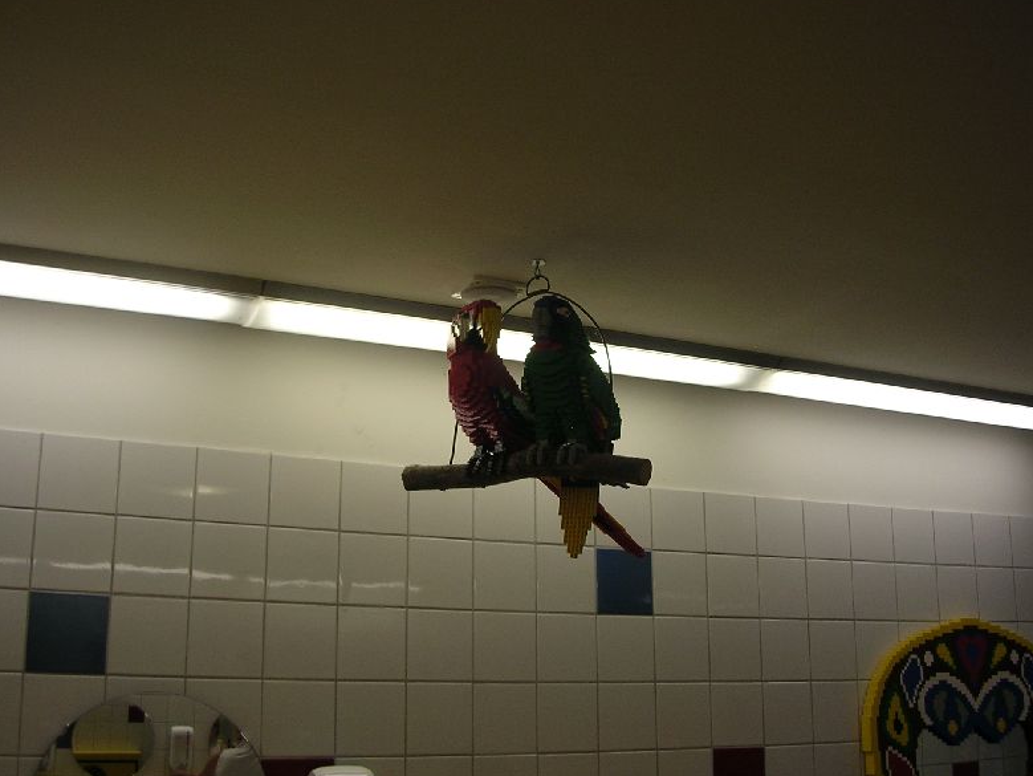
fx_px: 1164
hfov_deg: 47.8
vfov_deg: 36.8
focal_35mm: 39
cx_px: 504
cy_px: 381
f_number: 2.8
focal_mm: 5.8
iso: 100
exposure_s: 1/93.4
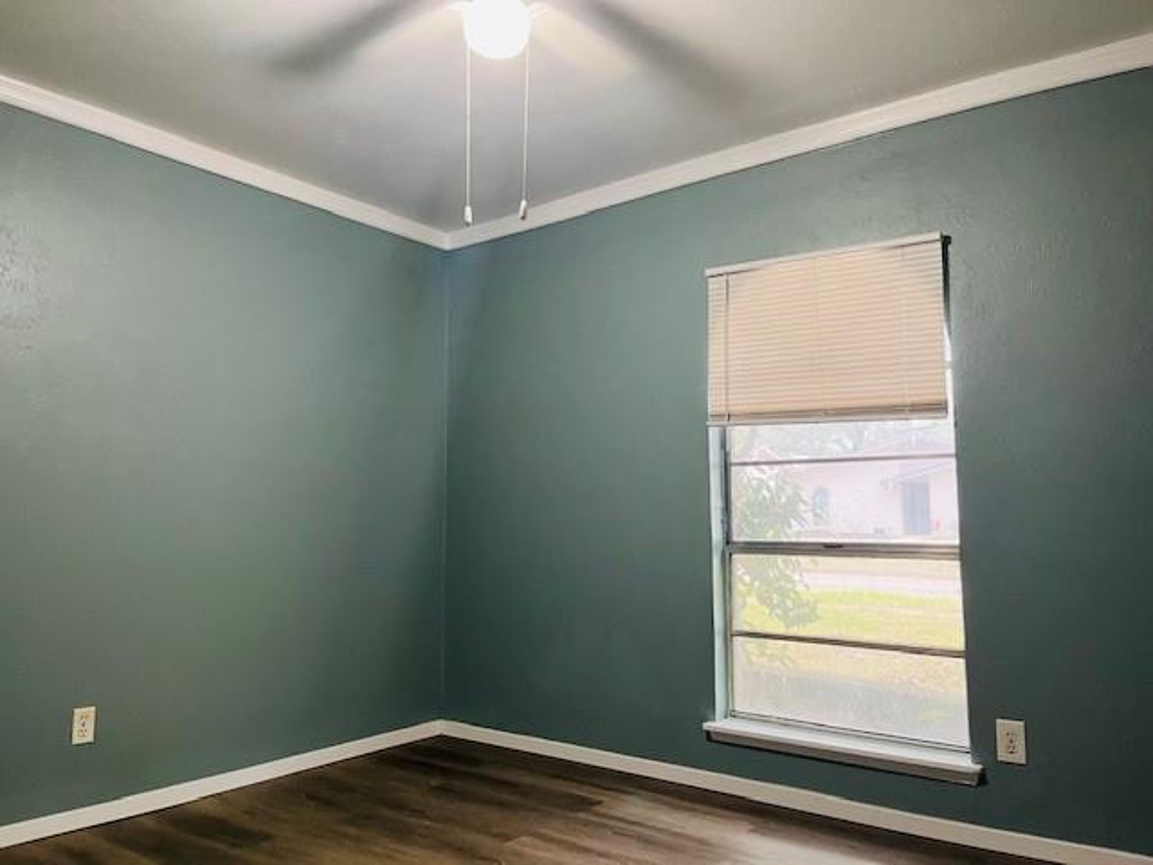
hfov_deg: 67.3
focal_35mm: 26
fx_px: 866
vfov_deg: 53.1
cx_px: 576
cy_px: 432
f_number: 1.6
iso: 250
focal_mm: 5.1
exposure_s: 1/60
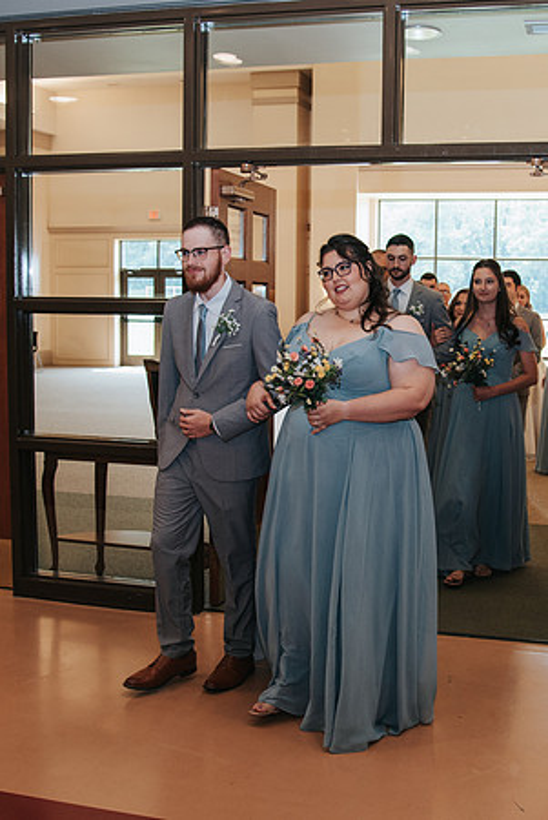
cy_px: 395
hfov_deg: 31.4
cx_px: 365
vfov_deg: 45.9
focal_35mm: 42
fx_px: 966
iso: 900
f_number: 4
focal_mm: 24
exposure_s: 1/200
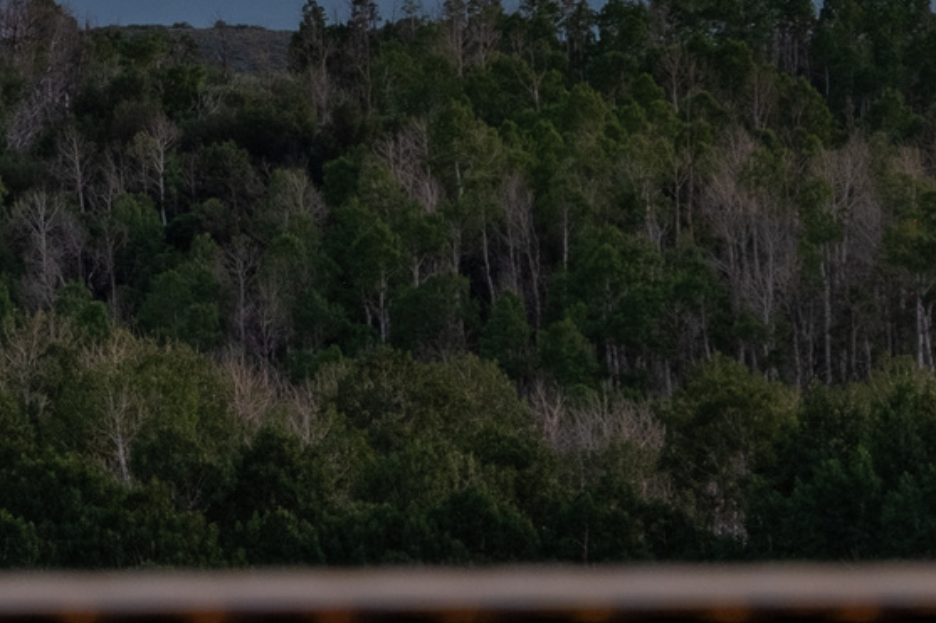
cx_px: 45
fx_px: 10708
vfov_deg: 3.3
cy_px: -160
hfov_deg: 5.0
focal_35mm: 412
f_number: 5
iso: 200
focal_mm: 74.4
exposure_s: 1/40
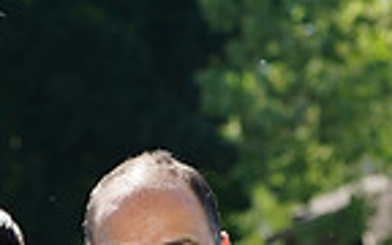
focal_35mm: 750
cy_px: 457
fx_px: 8012
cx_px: 71
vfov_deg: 1.7
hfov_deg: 2.8
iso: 200
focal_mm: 183
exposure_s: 1/200
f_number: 11
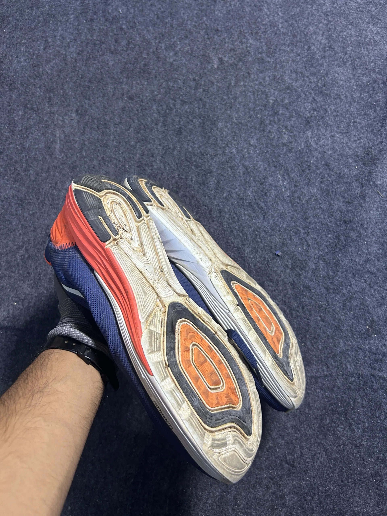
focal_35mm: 26
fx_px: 388
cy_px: 258
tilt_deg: -48.3
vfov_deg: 67.3
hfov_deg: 53.1
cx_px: 194
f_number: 1.5
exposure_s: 1/50
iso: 125
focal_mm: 5.7
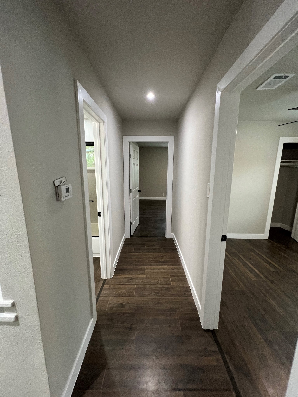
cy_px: 198
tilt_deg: -17.6
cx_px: 149
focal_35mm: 13
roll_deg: -0.7
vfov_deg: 106.2
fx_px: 149
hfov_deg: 89.9
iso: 250
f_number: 1.8
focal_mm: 1.57
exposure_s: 1/73
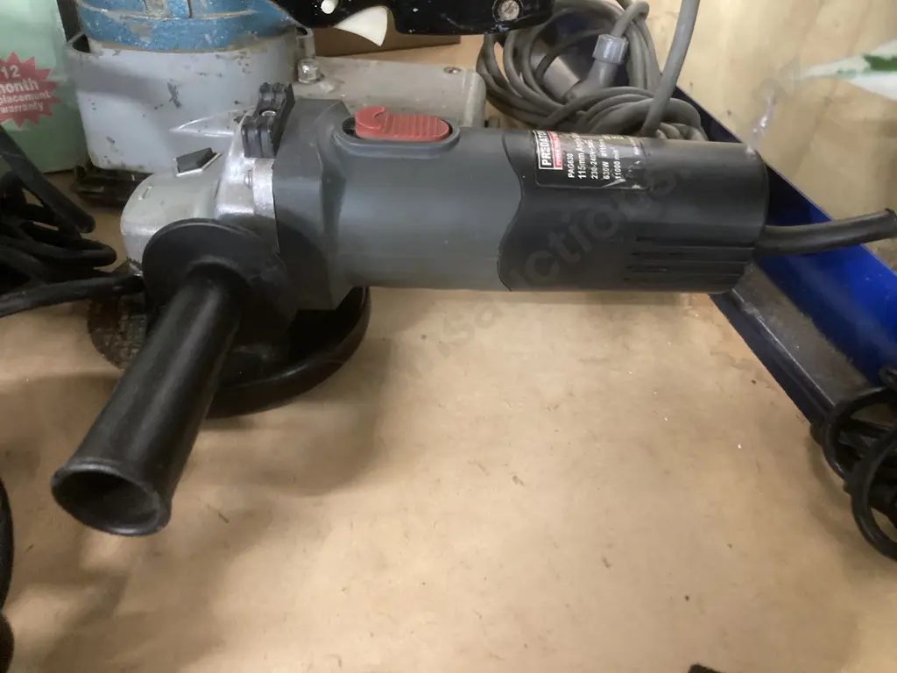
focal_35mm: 28
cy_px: 336
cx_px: 448
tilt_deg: -41.4
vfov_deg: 49.7
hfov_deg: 63.4
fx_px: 726
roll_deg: -4.6
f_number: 1.8
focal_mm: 3.99
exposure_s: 1/25
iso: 640
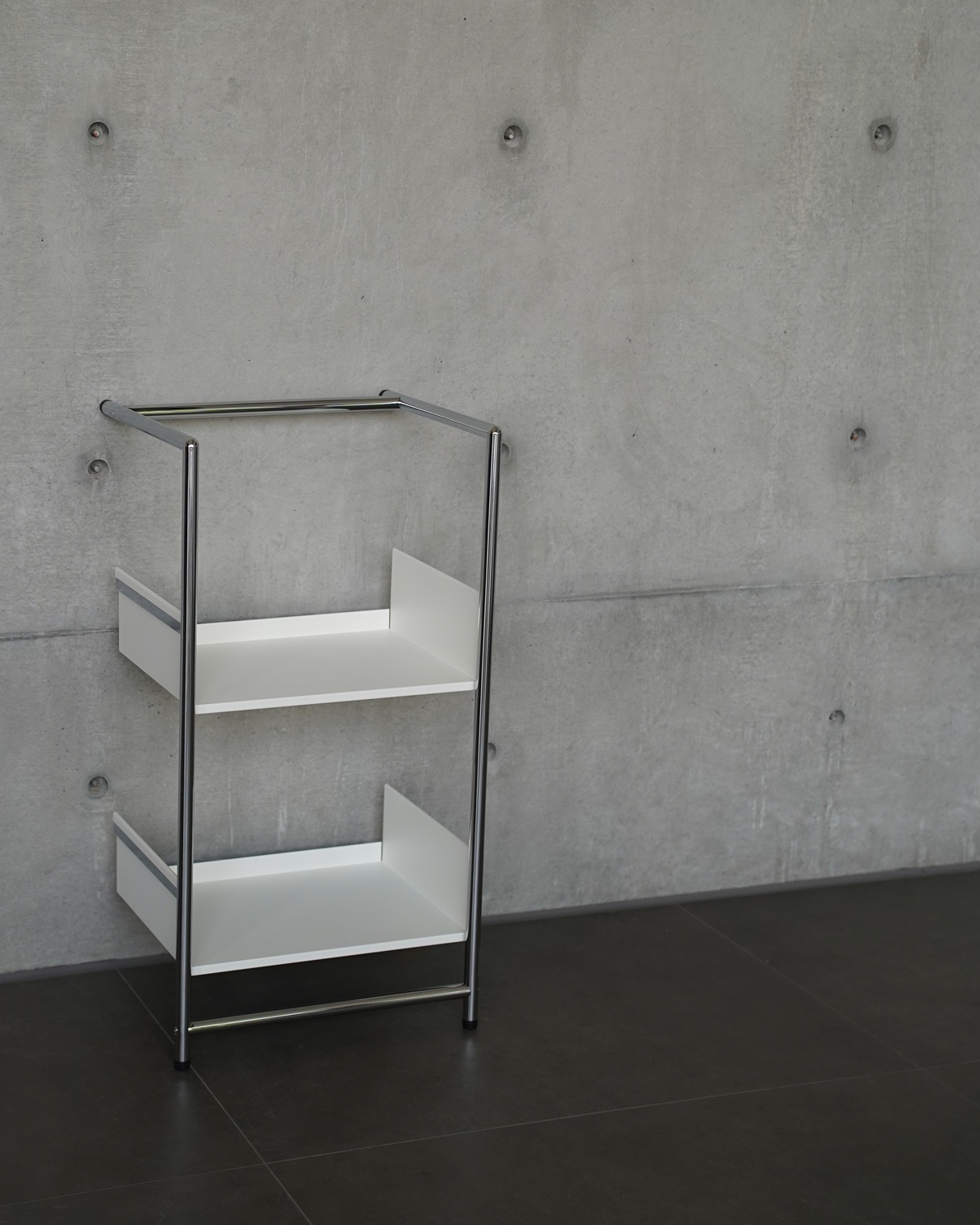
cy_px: 613
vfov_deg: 19.4
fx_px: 3590
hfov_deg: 15.5
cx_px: 277
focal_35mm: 99
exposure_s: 1/160
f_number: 4
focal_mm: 70
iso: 250
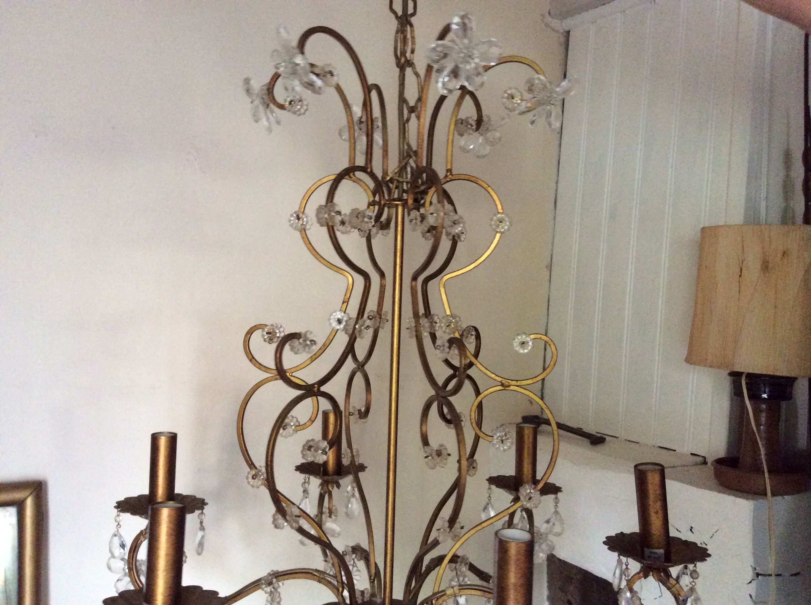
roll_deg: -0.1
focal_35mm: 32
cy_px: 302
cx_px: 406
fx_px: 749
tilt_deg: -0.8
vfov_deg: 44.1
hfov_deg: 56.9
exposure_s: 1/20
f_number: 2.4
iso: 250
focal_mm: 3.3
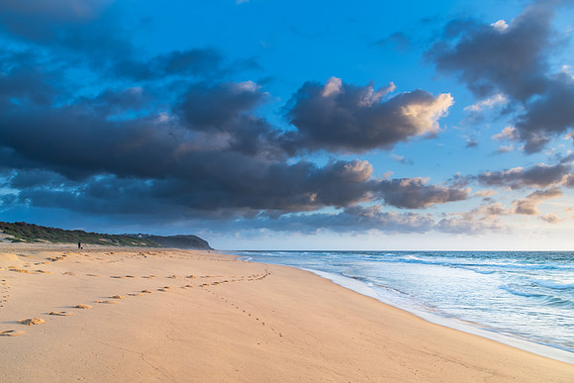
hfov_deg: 72.4
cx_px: 287
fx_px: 392
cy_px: 192
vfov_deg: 52.1
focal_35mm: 25
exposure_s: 1/10
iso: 200
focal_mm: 24
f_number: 10
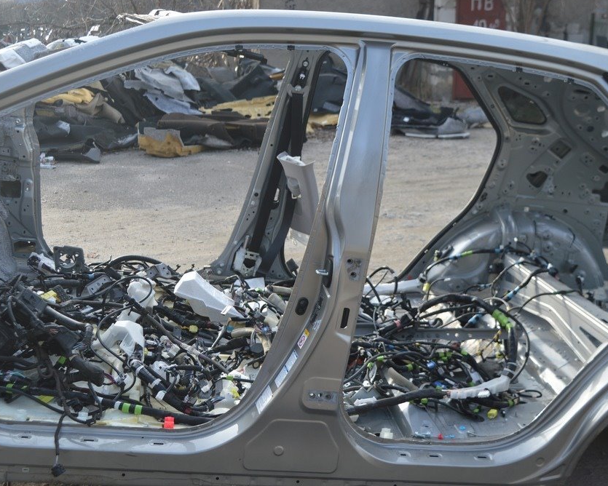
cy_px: 239
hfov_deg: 39.9
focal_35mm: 47
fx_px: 838
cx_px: 292
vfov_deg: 32.4
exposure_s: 1/125
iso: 125
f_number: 5.6
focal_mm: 27
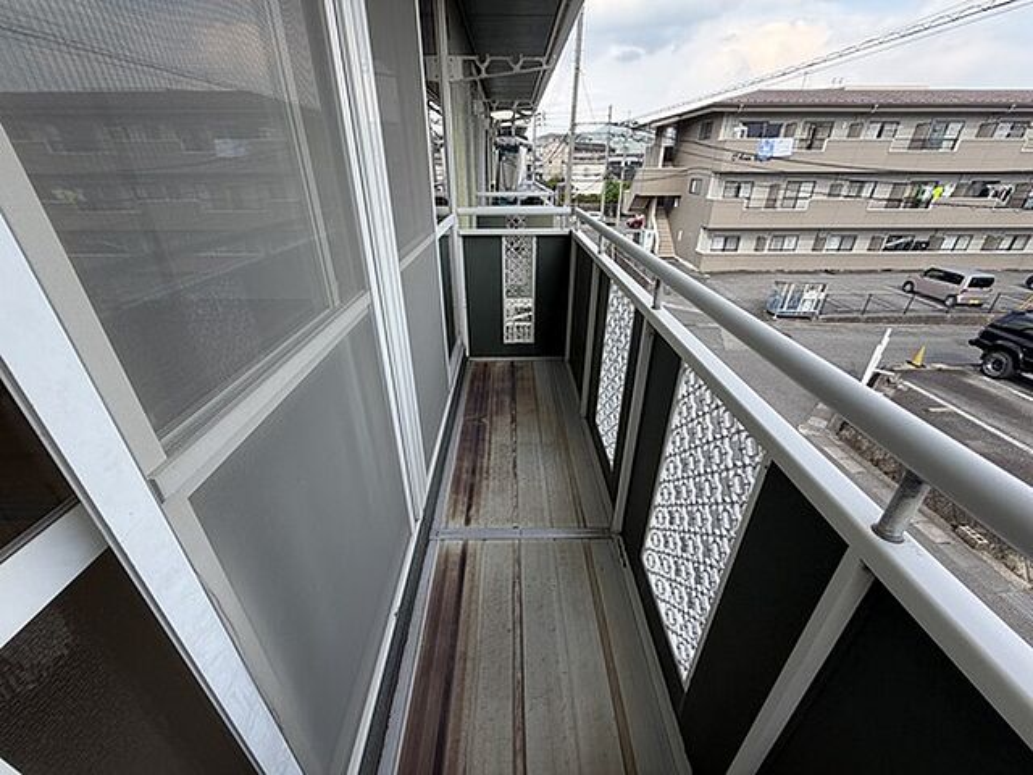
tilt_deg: -27.1
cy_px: 388
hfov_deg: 102.1
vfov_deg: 85.7
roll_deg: +0.7
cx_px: 516
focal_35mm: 14
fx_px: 418
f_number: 2.2
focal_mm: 2.22
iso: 64
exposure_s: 1/461
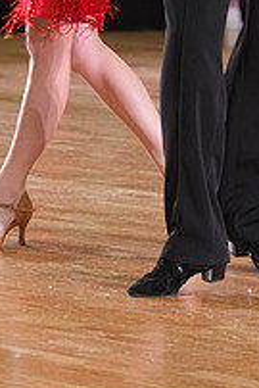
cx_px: 187
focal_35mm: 347
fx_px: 3738
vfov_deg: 5.9
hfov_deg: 4.0
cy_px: -140
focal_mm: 121
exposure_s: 1/200
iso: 2500
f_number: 4.5
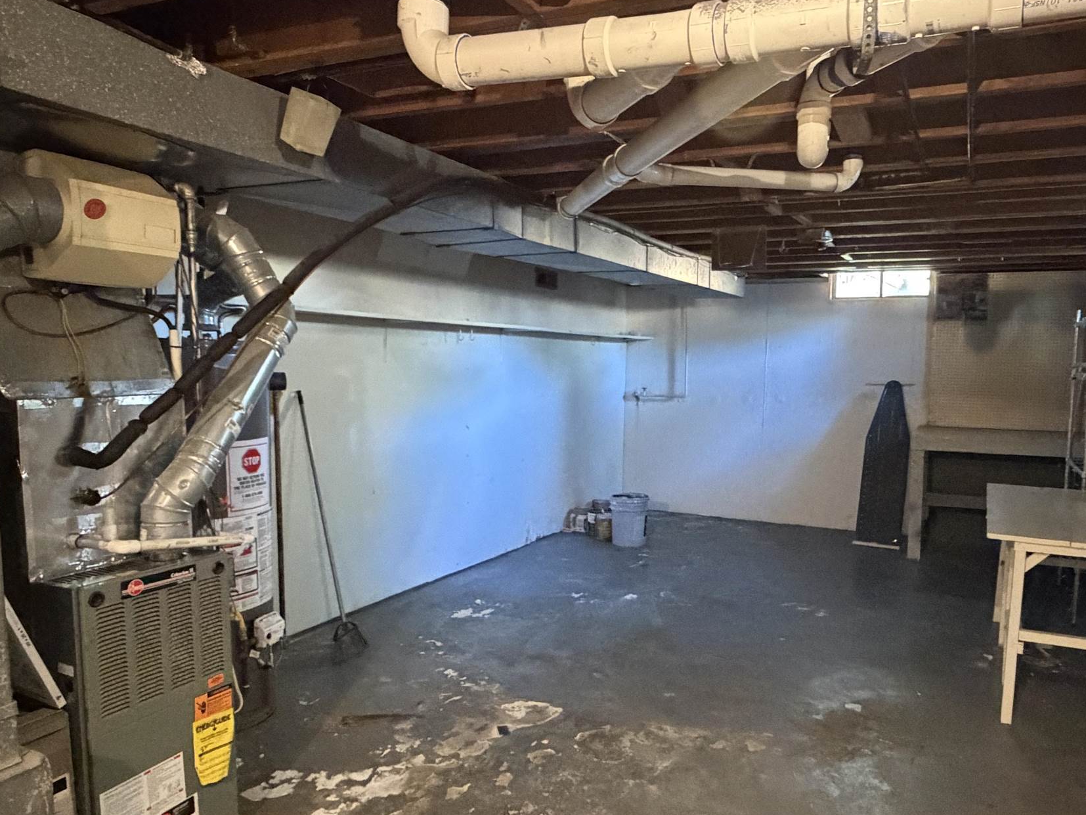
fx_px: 816
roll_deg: -0.5
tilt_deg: -5.8
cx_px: 626
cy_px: 454
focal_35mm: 26
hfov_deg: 66.9
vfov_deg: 53.0
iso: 1250
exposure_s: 1/40
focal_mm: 2.22
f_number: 2.2
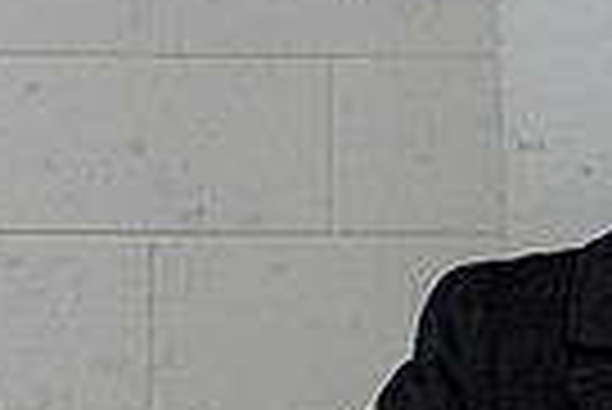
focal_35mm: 457
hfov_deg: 4.5
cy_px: 573
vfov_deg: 3.0
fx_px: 7777
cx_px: 1027
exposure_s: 1/200
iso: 400
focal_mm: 62
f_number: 3.2
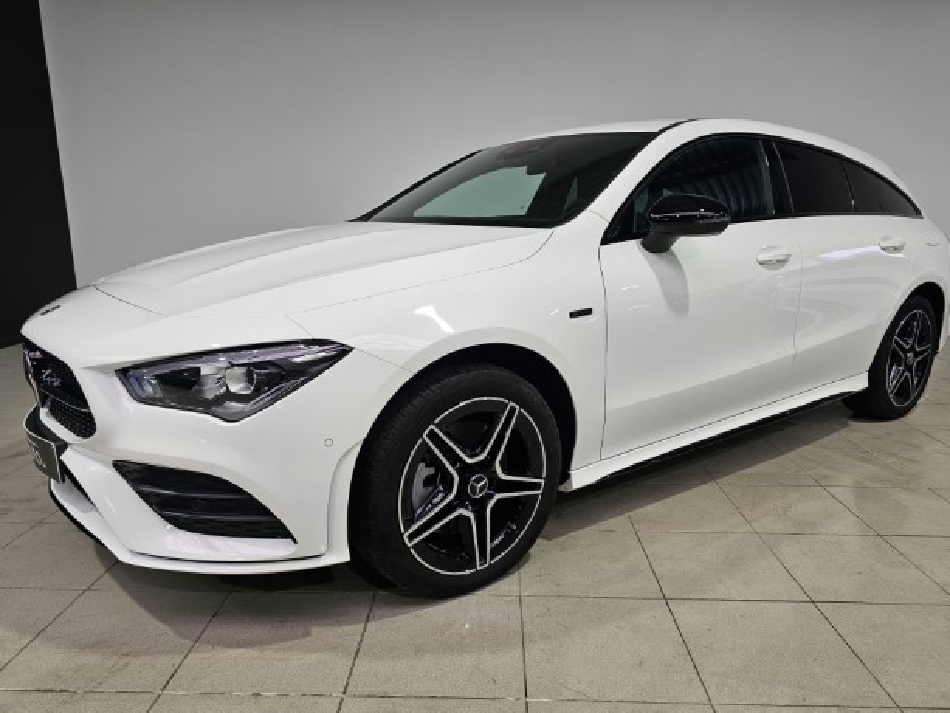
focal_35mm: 24
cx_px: 484
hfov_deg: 71.6
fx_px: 659
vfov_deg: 56.8
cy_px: 369
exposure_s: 1/180
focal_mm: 6.3
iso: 64
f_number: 1.7
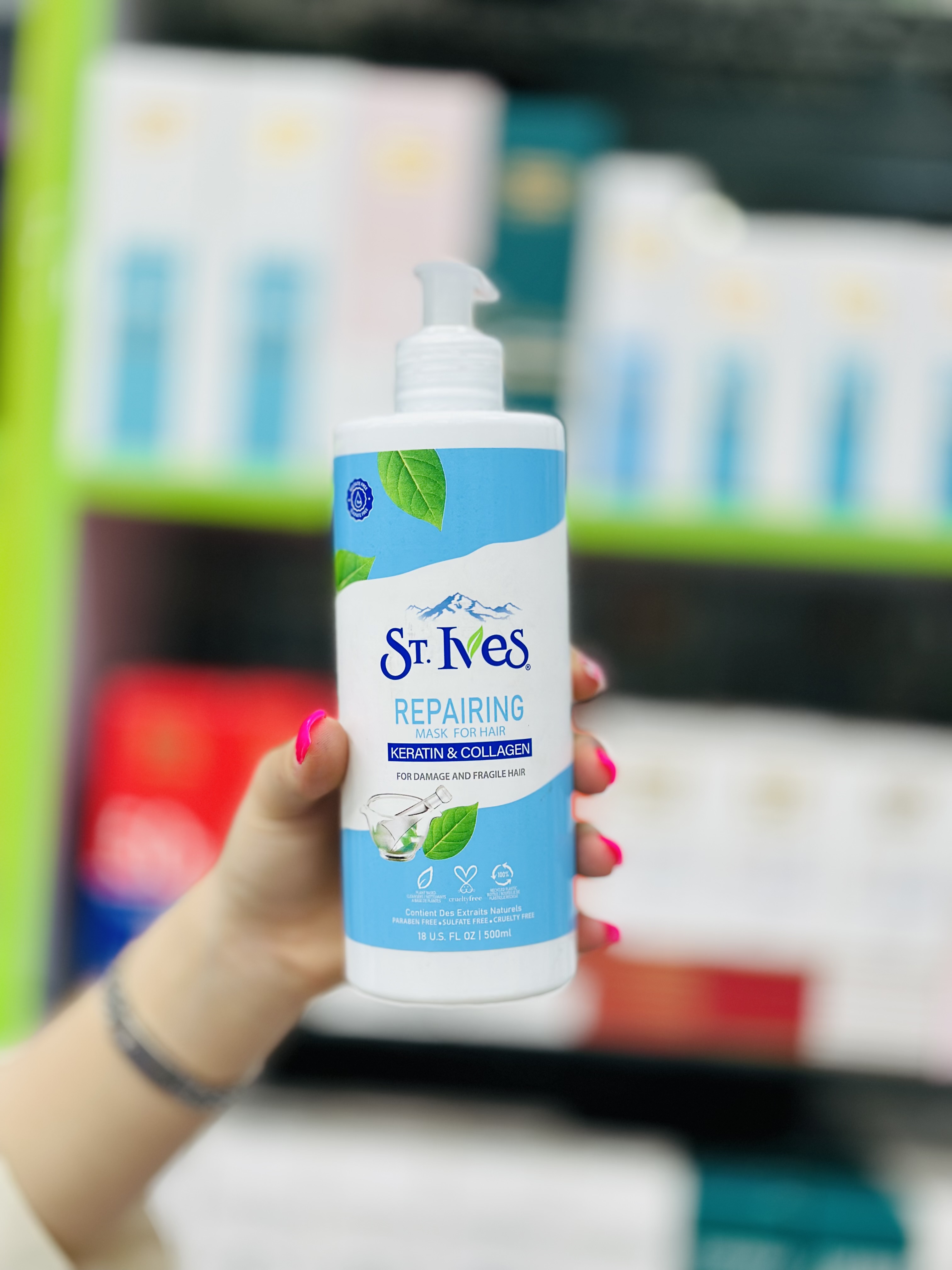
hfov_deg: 30.3
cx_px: 476
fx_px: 1760
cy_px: 635
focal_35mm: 48
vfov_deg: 39.7
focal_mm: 6.86
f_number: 1.78
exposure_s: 1/128
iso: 64
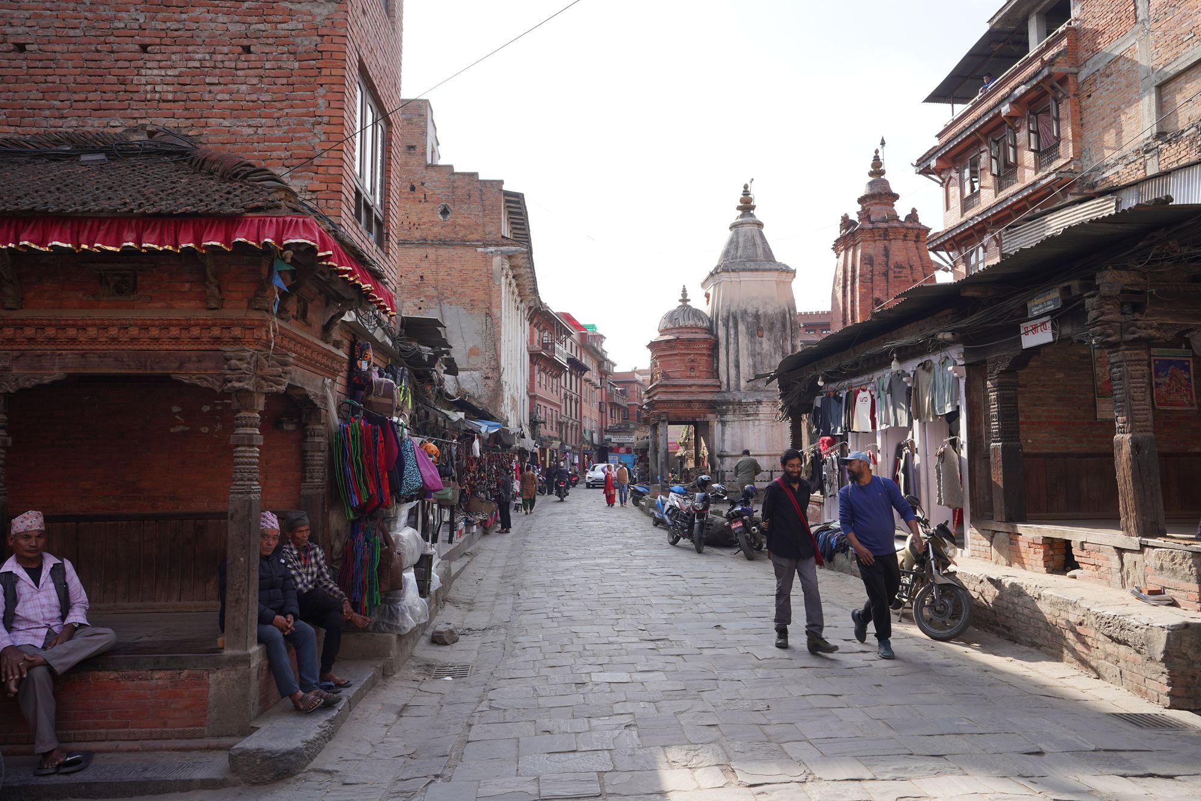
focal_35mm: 24
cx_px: 600
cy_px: 400
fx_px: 801
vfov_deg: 53.1
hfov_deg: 73.7
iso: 100
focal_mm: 24
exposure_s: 1/100
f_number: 8
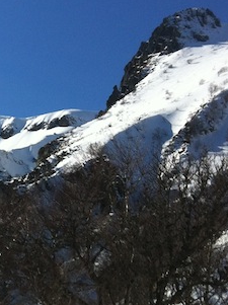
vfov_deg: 20.9
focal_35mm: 93
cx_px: -39
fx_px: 818
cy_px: 238
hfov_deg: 15.3
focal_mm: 3.85
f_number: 2.8
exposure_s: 1/2320
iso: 80
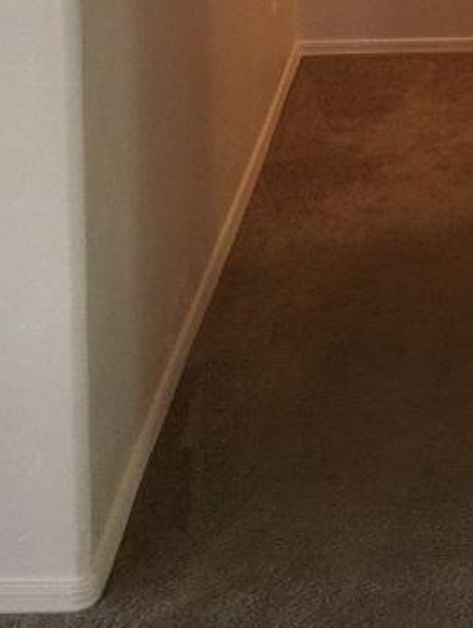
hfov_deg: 16.4
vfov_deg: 19.6
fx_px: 1600
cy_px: -286
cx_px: 491
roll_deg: +0.3
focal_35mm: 88
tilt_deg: -3.0
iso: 80
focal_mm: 4.15
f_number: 2.2
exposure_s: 1/15
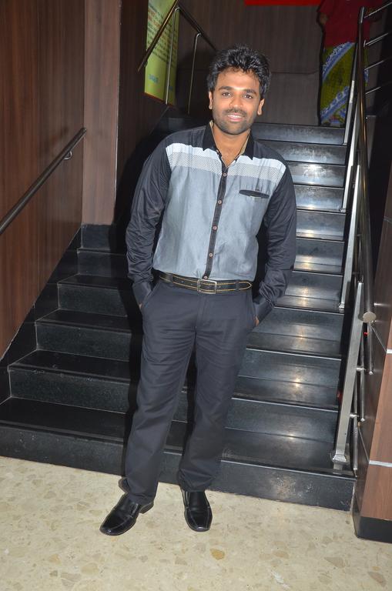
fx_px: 590
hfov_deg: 36.7
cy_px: 296
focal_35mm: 36
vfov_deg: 53.2
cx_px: 196
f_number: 8
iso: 800
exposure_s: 1/320
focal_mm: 24
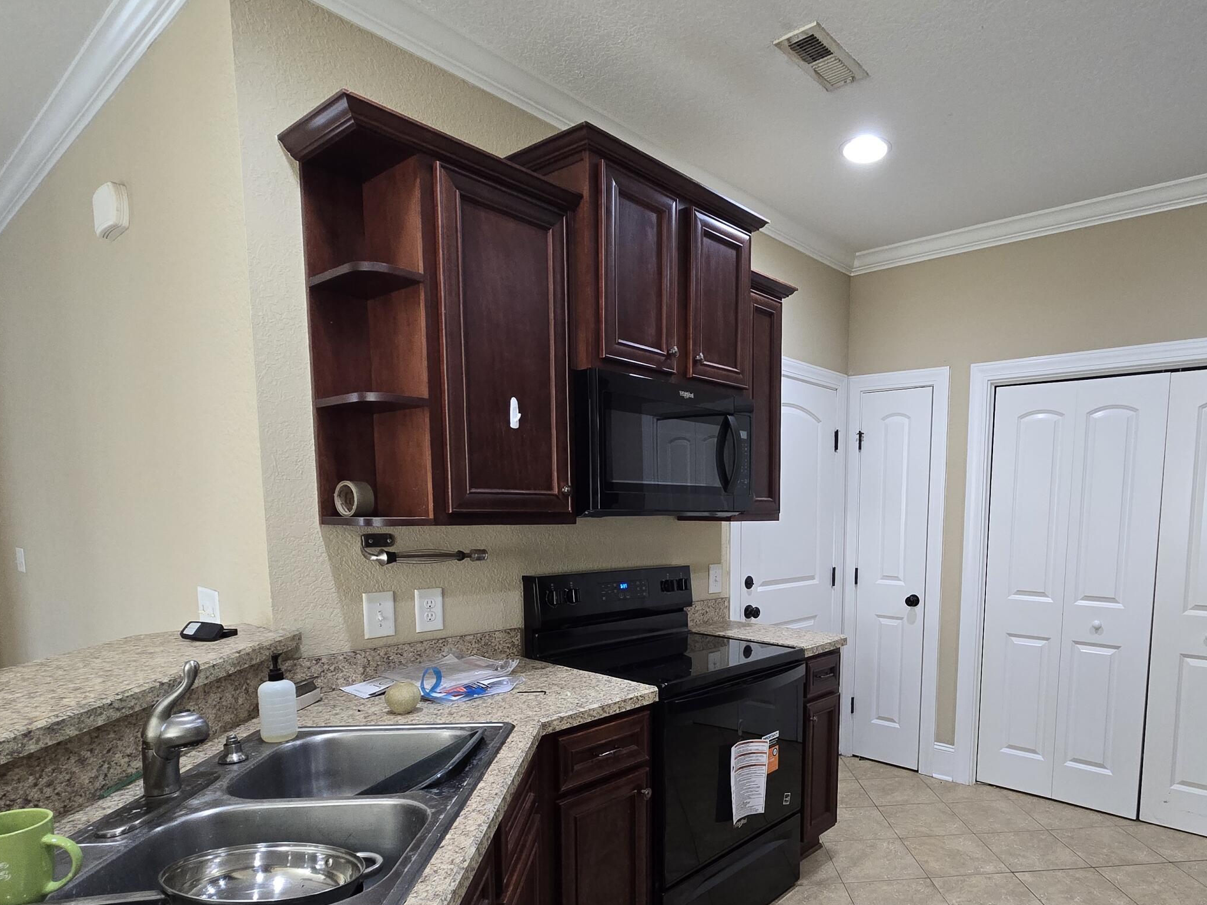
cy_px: 576
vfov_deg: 67.4
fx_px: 662
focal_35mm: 19
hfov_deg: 83.1
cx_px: 753
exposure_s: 1/60
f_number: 2.2
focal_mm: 2.2
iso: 400
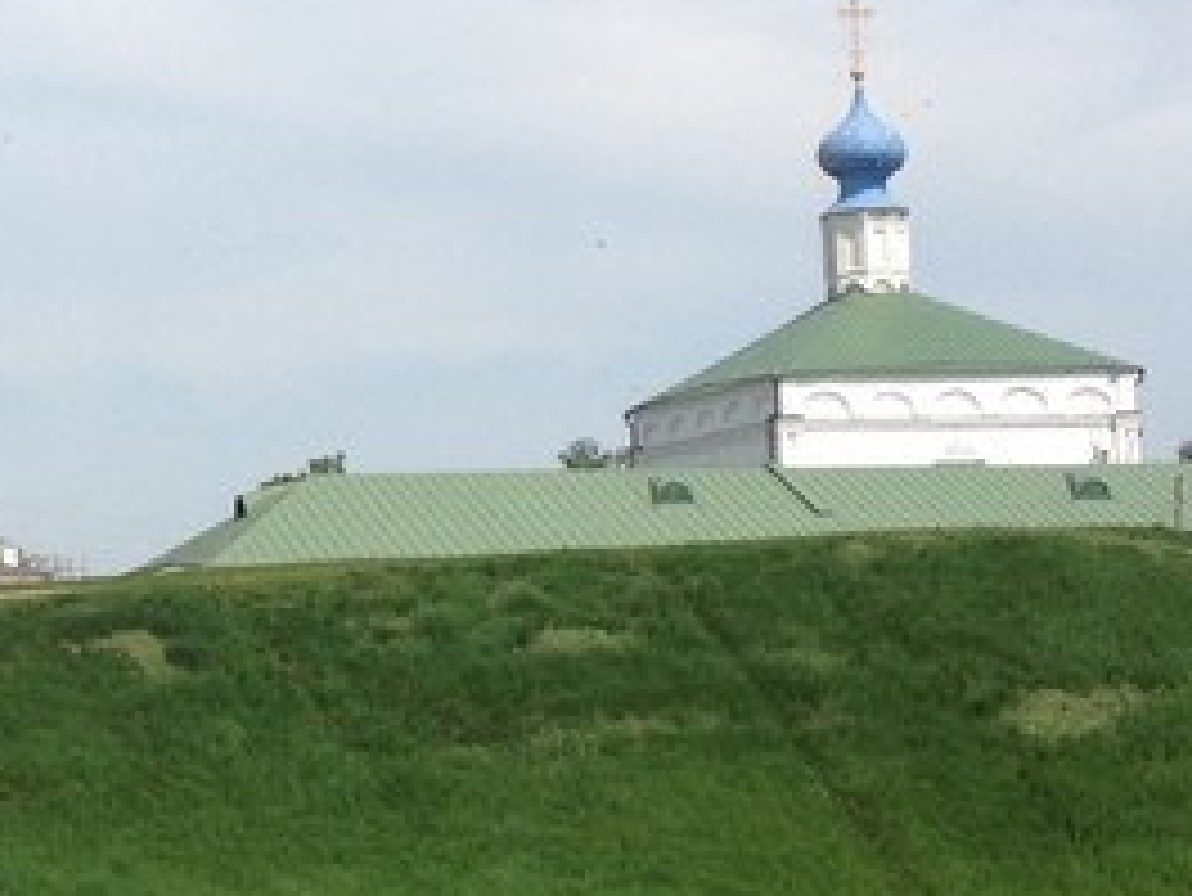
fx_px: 4547
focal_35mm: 132
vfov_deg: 11.2
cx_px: -49
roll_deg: -0.1
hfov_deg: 14.6
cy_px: 396
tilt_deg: +2.6
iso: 50
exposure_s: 1/2208
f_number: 2.4
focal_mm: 4.28
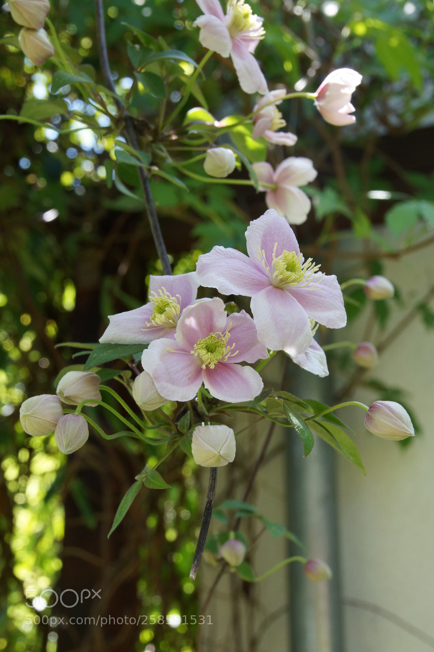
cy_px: 326
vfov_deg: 27.0
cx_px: 217
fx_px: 1358
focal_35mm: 75
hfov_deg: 18.2
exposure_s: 1/80
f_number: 11
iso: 500
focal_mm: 50
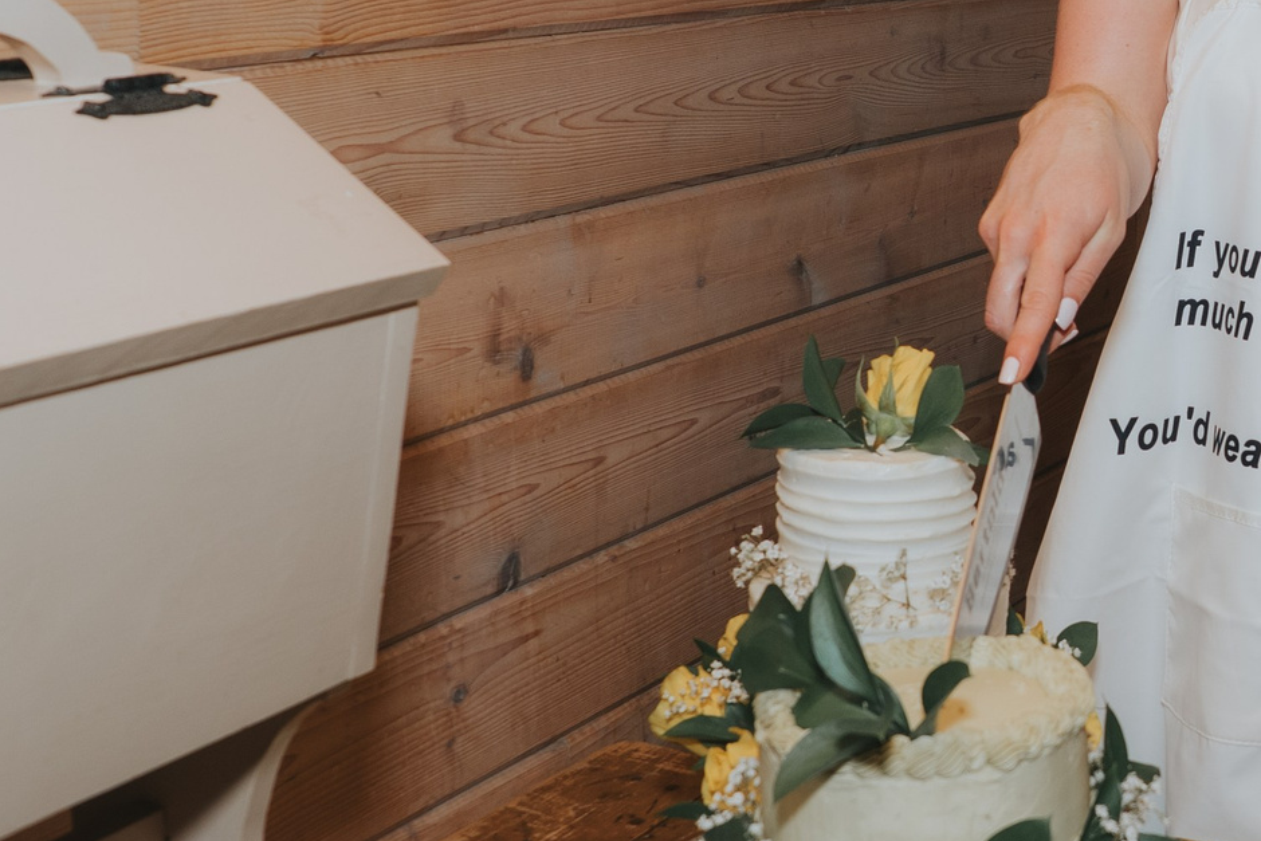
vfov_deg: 19.9
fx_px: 2382
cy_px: 231
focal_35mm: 68
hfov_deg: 28.4
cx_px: 1154
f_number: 2.8
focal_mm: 12
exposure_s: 1/160
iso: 200
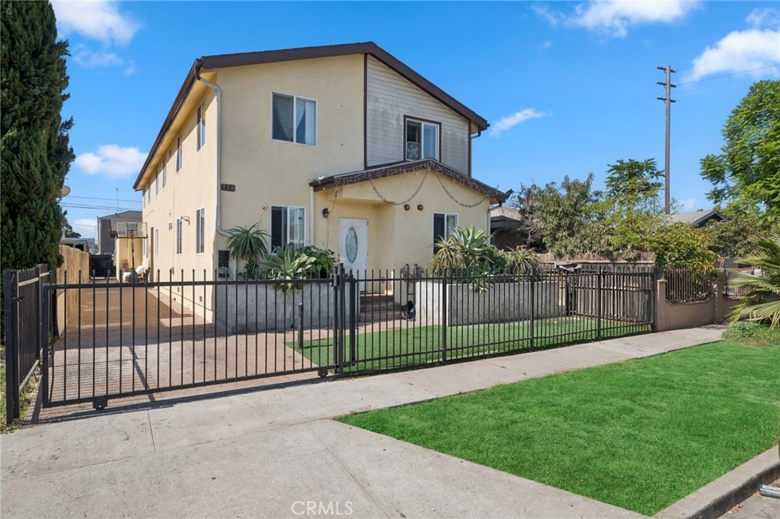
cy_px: 260
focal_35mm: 21
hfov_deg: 81.2
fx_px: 455
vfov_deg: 59.4
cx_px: 390
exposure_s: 1/160
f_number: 9
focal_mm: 21
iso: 125
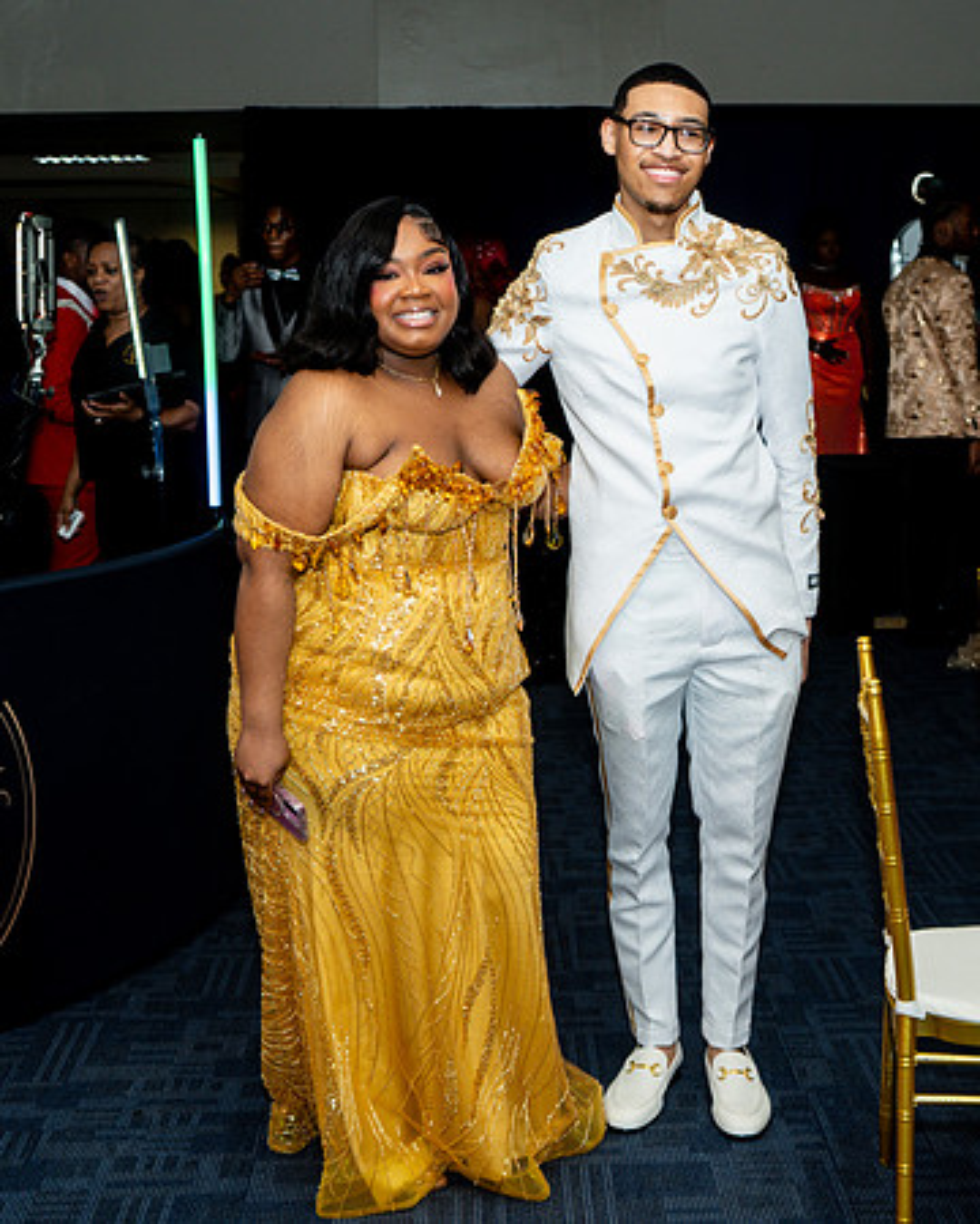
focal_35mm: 51
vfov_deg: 36.5
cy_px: 626
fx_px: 1856
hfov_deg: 29.6
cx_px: 553
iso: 250
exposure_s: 1/125
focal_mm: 34
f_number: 4
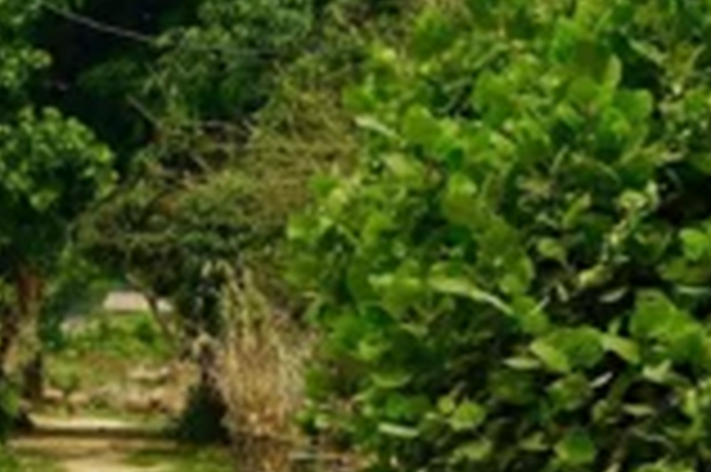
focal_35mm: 170
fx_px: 3354
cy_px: 735
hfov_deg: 11.2
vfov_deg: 7.9
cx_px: -594
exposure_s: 1/80
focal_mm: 28
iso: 100
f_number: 14
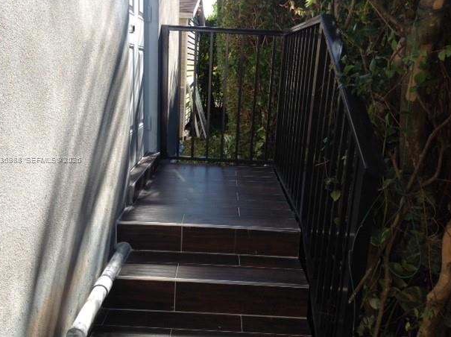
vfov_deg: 38.6
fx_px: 481
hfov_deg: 50.2
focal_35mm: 37
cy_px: 160
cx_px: 217
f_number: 2.4
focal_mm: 4.28
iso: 50
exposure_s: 1/581
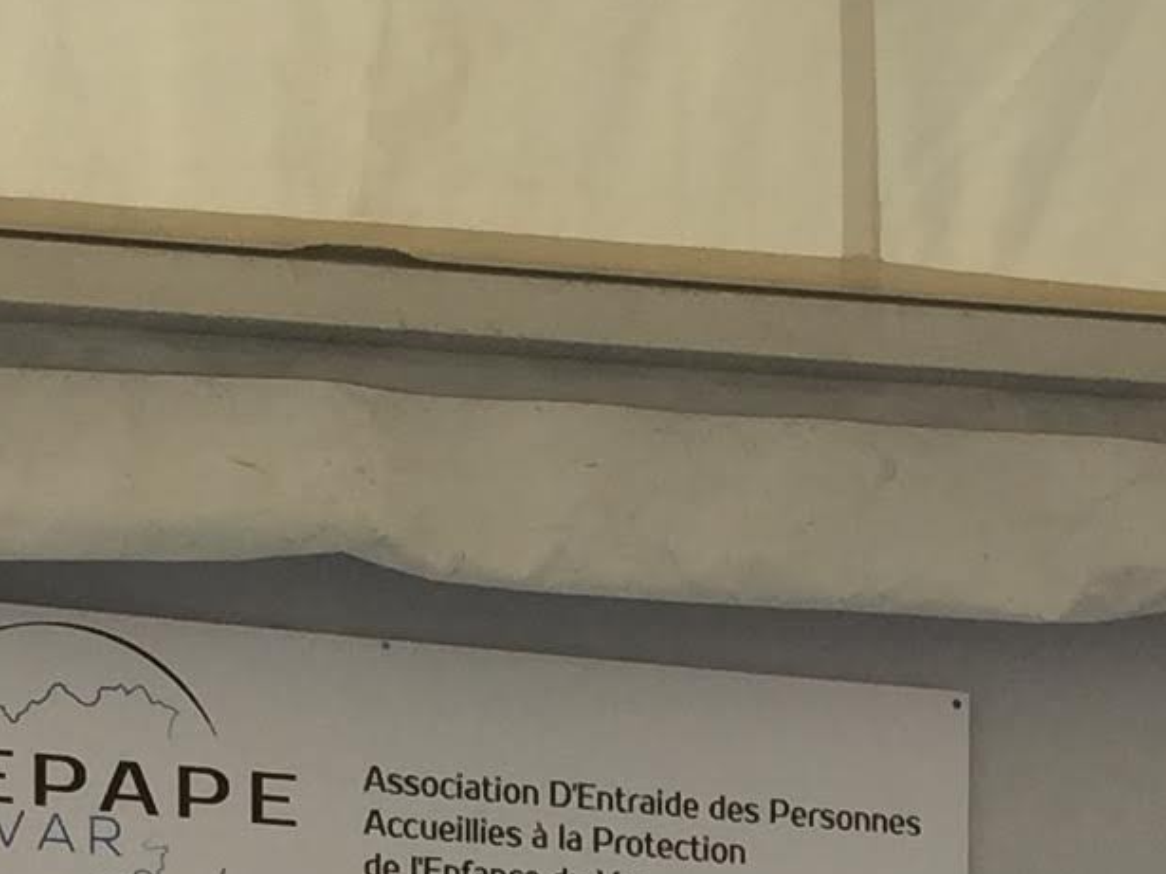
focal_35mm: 154
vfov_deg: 8.8
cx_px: 1257
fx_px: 5186
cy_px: 2006
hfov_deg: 12.6
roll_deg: -1.1
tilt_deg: -4.3
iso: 32
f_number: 2.2
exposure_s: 1/1464
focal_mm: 4.15
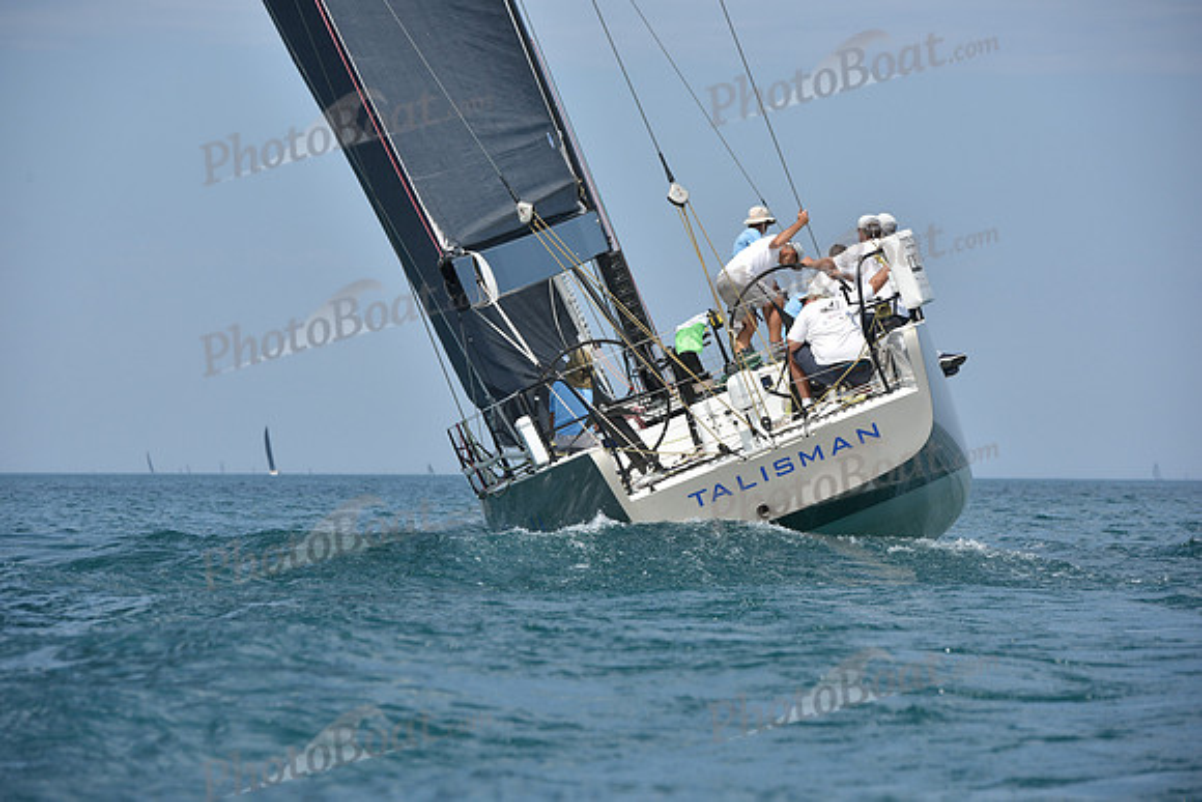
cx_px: 601
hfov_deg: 10.5
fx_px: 6512
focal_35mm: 195
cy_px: 401
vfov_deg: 7.0
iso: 250
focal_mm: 195
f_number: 9
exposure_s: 1/1250
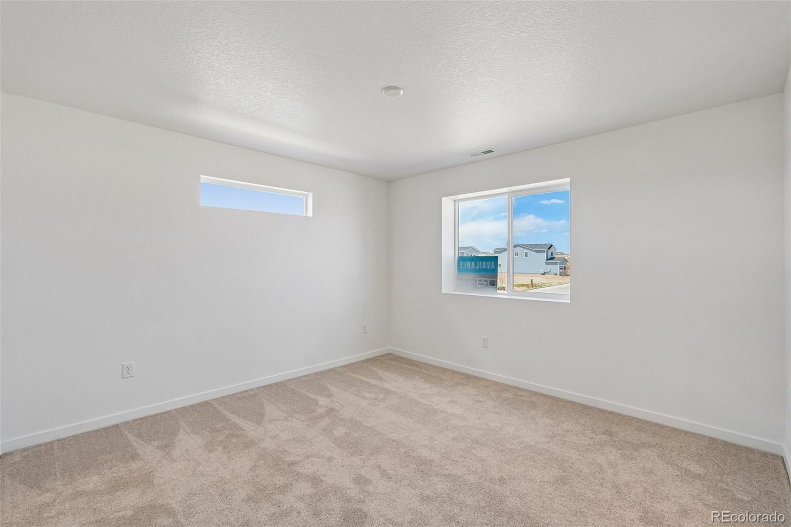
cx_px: 396
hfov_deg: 100.4
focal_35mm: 15
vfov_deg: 77.3
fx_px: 329
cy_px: 264
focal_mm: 10
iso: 800
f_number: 8
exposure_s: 1/60
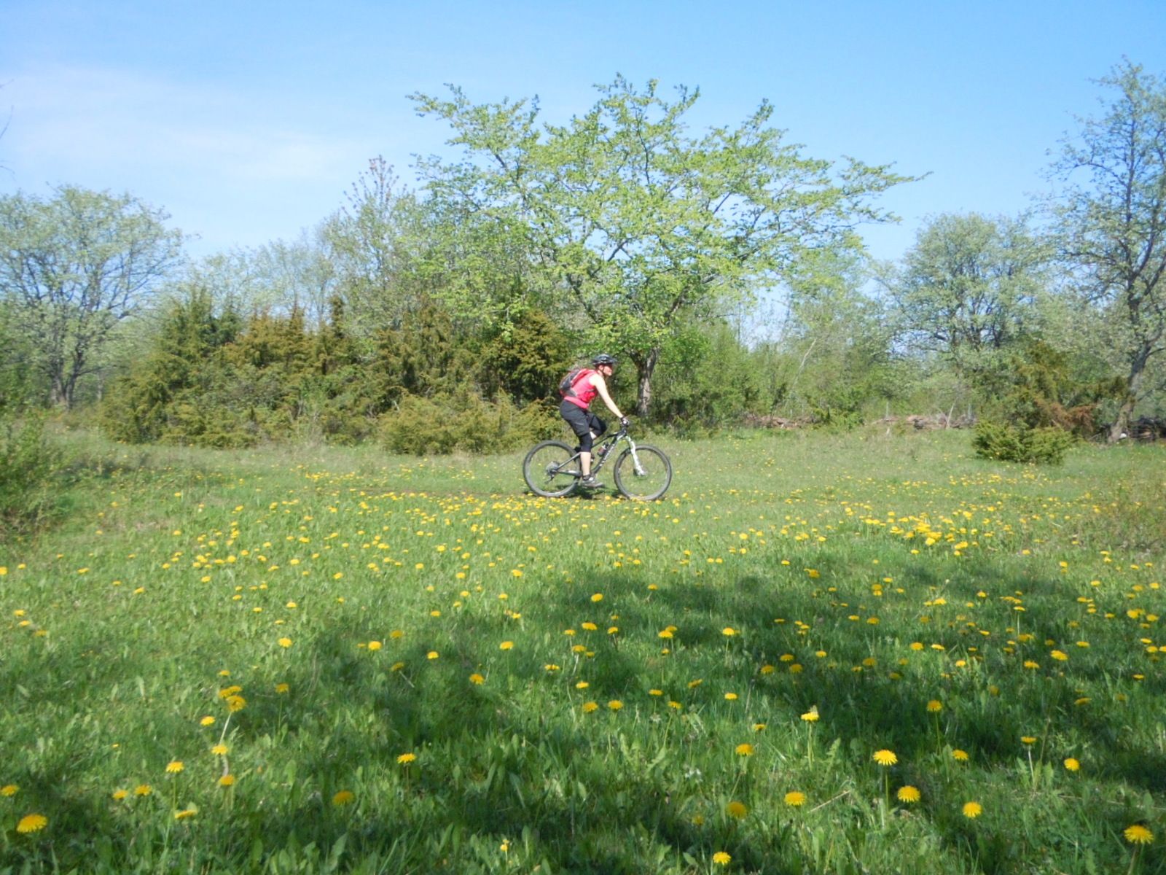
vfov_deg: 46.8
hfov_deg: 60.0
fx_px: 1011
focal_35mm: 30
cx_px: 583
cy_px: 438
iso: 400
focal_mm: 5.4
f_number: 7
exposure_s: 1/640
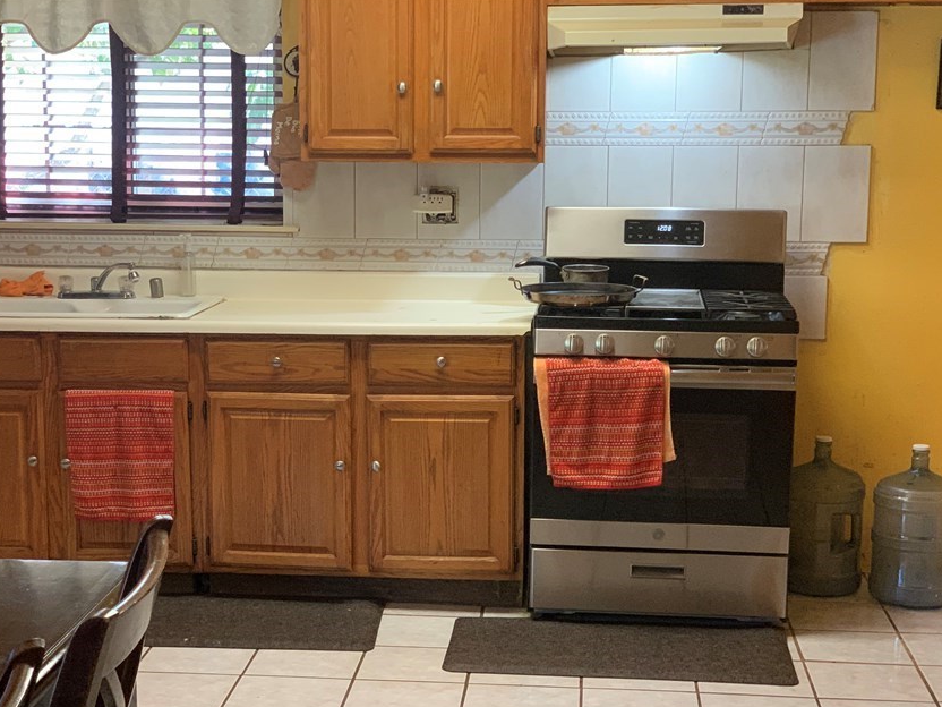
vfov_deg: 22.9
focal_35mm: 64
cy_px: 429
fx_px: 1742
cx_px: 419
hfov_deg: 30.2
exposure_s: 1/60
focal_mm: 6
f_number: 2.4
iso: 200
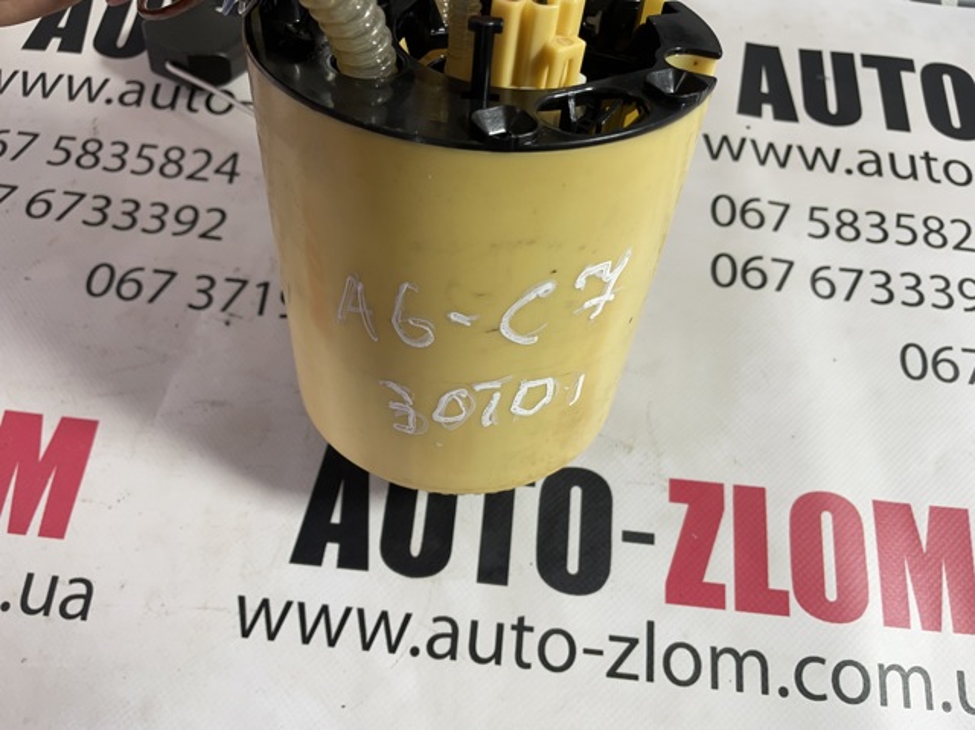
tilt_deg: -67.5
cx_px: 488
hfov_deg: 67.3
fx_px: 732
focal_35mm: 26
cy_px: 365
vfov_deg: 53.0
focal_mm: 4.2
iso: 32
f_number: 1.6
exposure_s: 1/103
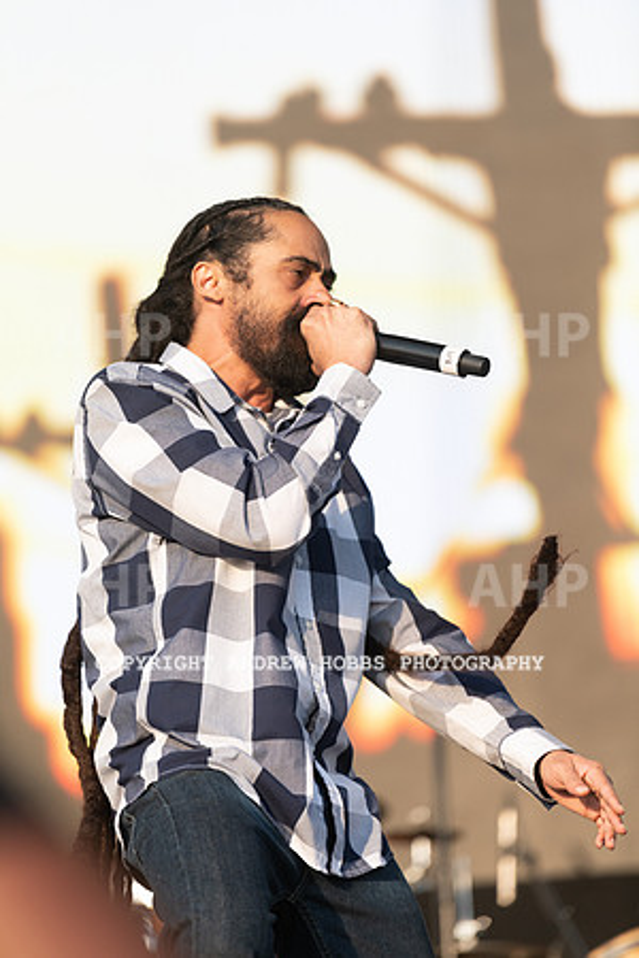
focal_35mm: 200
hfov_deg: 6.9
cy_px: 479
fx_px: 5325
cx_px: 320
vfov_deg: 10.3
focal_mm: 200
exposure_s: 1/4000
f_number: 2.8
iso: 640
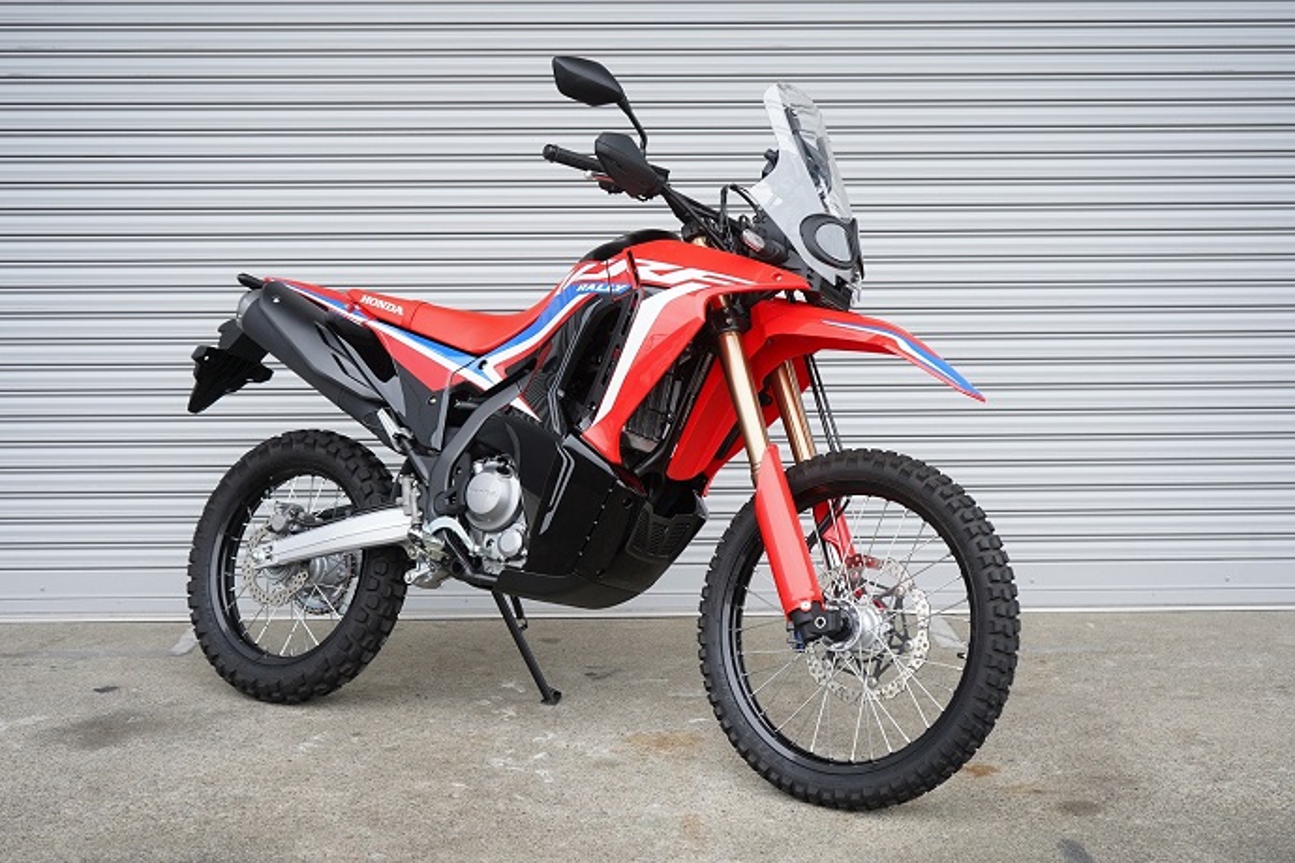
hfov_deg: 44.5
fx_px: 1583
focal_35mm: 44
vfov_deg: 30.5
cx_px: 655
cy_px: 437
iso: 100
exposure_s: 1/60
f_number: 5.6
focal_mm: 43
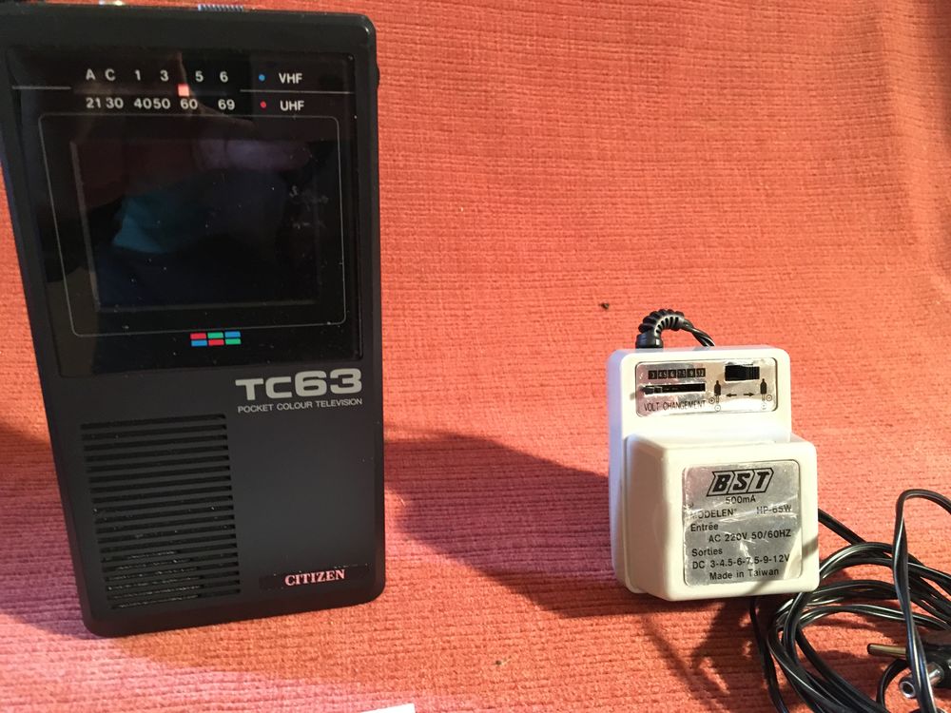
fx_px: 797
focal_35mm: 29
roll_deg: -1.4
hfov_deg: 61.7
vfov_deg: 48.2
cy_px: 356
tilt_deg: -24.4
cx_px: 476
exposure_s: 1/17
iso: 200
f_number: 2.2
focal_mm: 4.15
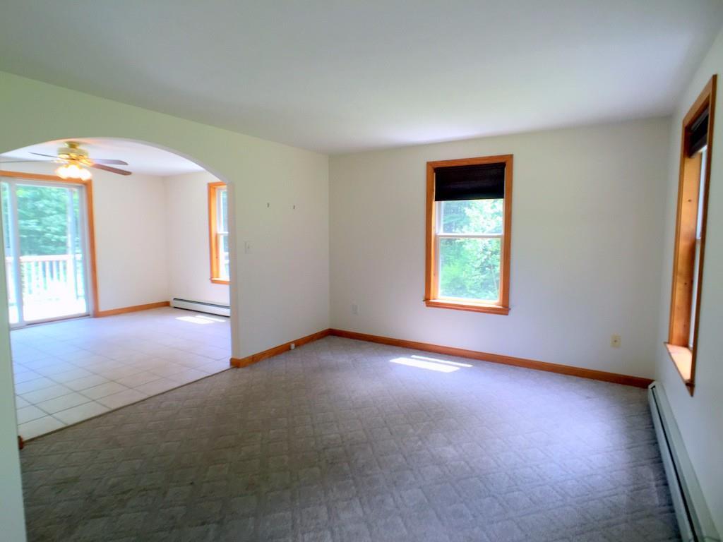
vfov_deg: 48.2
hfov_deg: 61.7
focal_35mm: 29
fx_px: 606
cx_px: 362
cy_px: 271
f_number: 2.2
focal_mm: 4.15
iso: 32
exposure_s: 1/60
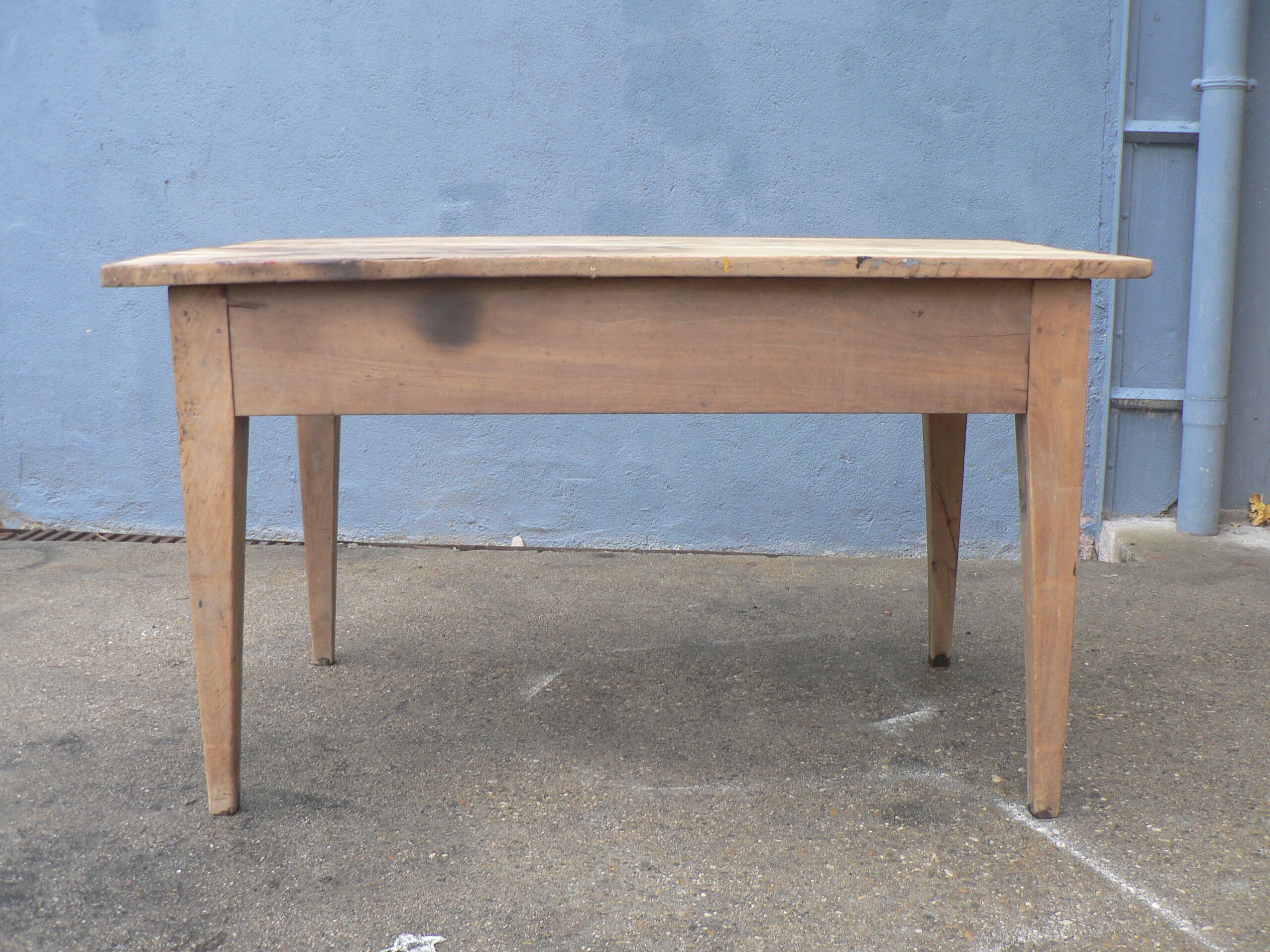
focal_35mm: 36
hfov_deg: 51.4
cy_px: 476
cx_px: 635
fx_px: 1321
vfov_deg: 39.7
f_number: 2.8
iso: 80
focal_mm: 6
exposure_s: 1/30
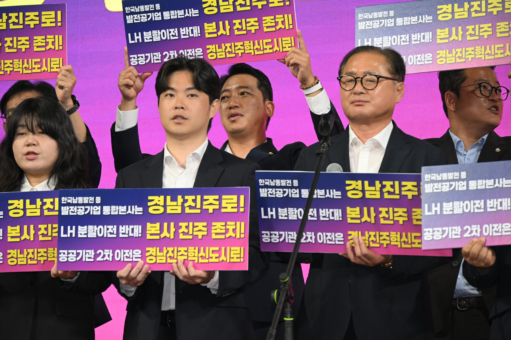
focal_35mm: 170
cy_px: 170
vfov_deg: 8.1
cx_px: 256
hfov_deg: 12.1
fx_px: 2413
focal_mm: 170
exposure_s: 1/250
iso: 3200
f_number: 6.3
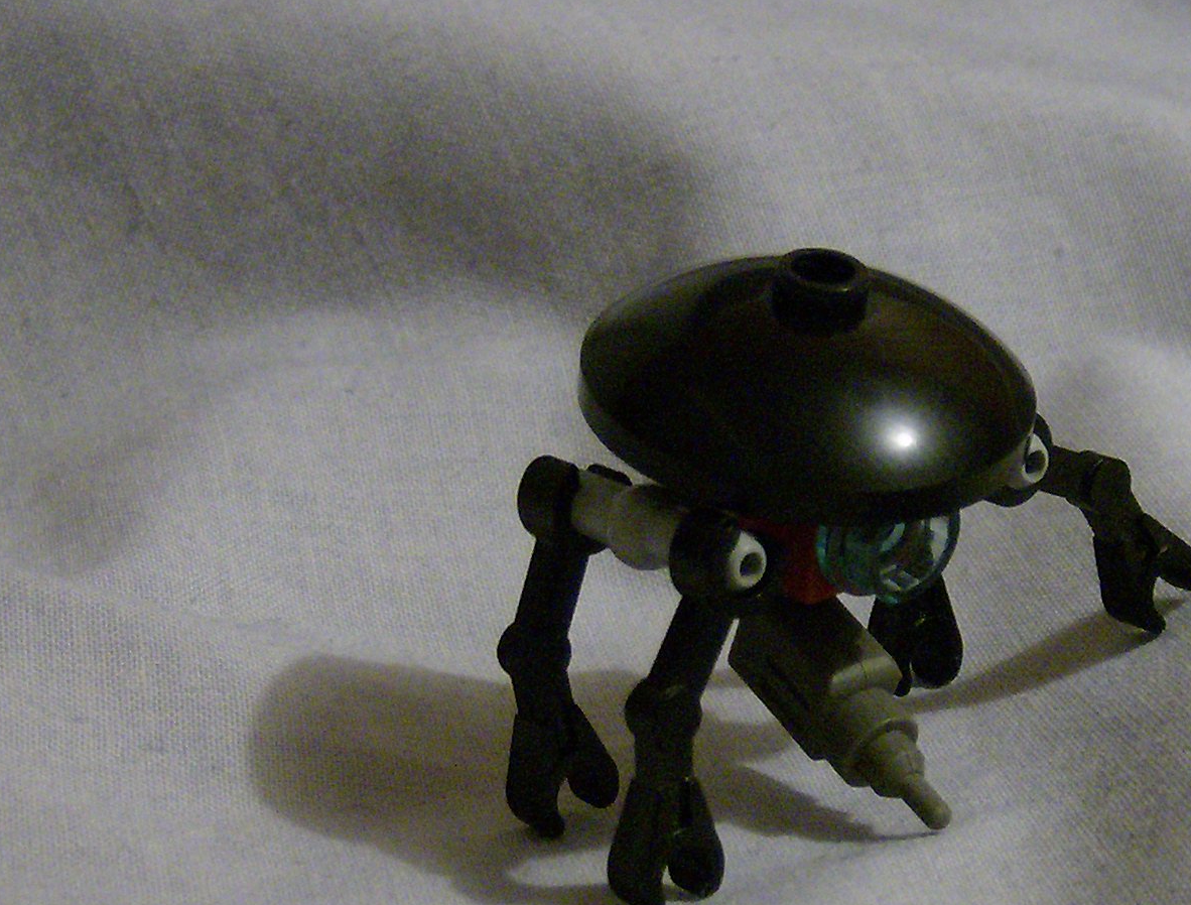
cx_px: 771
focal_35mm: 109
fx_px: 3768
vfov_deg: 13.7
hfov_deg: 17.9
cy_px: 552
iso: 200
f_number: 3.1
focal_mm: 7.7
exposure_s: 1/12.2
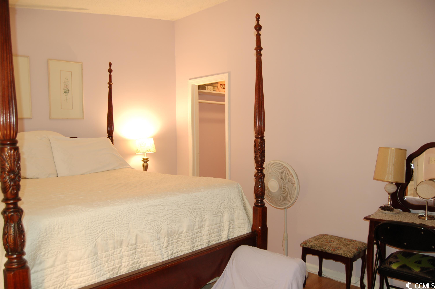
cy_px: 144
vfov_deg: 22.6
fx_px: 724
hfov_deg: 33.4
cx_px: 218
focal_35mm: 60
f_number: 5
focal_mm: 40
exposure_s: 1/30
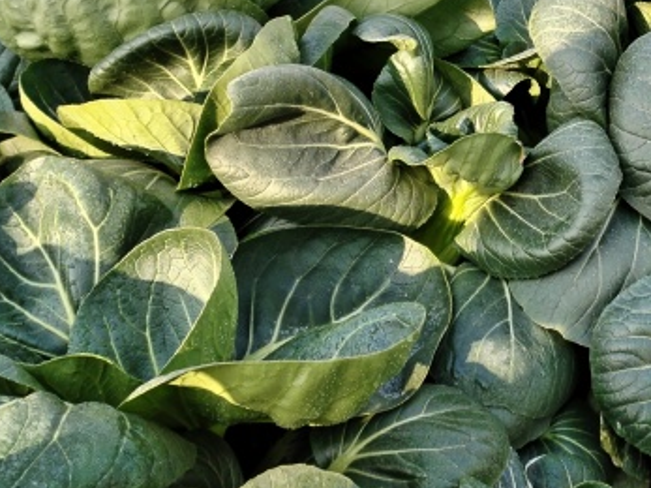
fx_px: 1128
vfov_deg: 23.9
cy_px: 73
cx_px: 550
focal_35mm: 60
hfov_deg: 31.1
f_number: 1.8
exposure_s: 1/155
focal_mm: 4.25
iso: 100
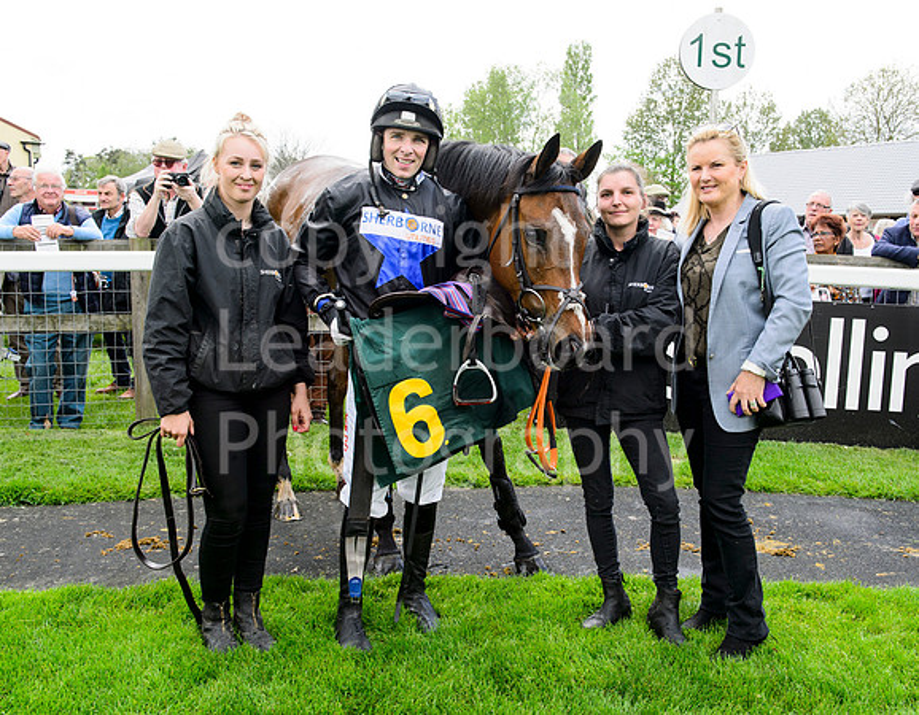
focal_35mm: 37
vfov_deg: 39.4
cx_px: 479
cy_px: 369
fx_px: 998
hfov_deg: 49.4
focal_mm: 32
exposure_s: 1/200
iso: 200
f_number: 7.1
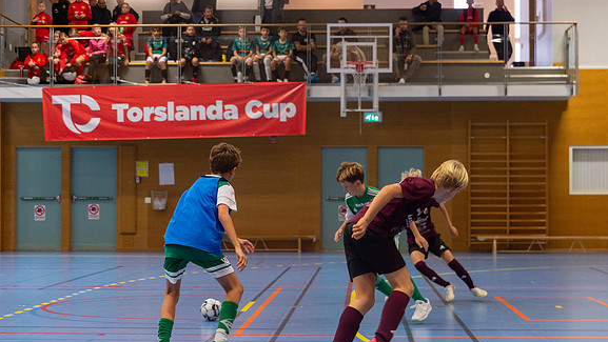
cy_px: 180
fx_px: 1193
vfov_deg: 16.3
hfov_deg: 28.6
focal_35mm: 74
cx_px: 305
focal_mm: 70
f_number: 3.5
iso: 5600
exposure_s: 1/400
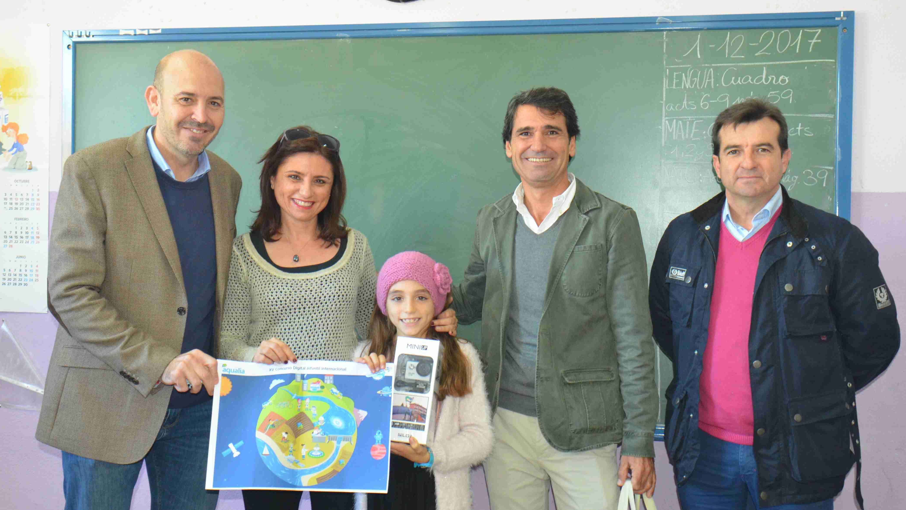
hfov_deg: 47.7
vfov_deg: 27.9
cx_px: 471
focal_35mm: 43
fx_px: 1024
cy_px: 231
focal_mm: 23
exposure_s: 1/60
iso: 1250
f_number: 5.6
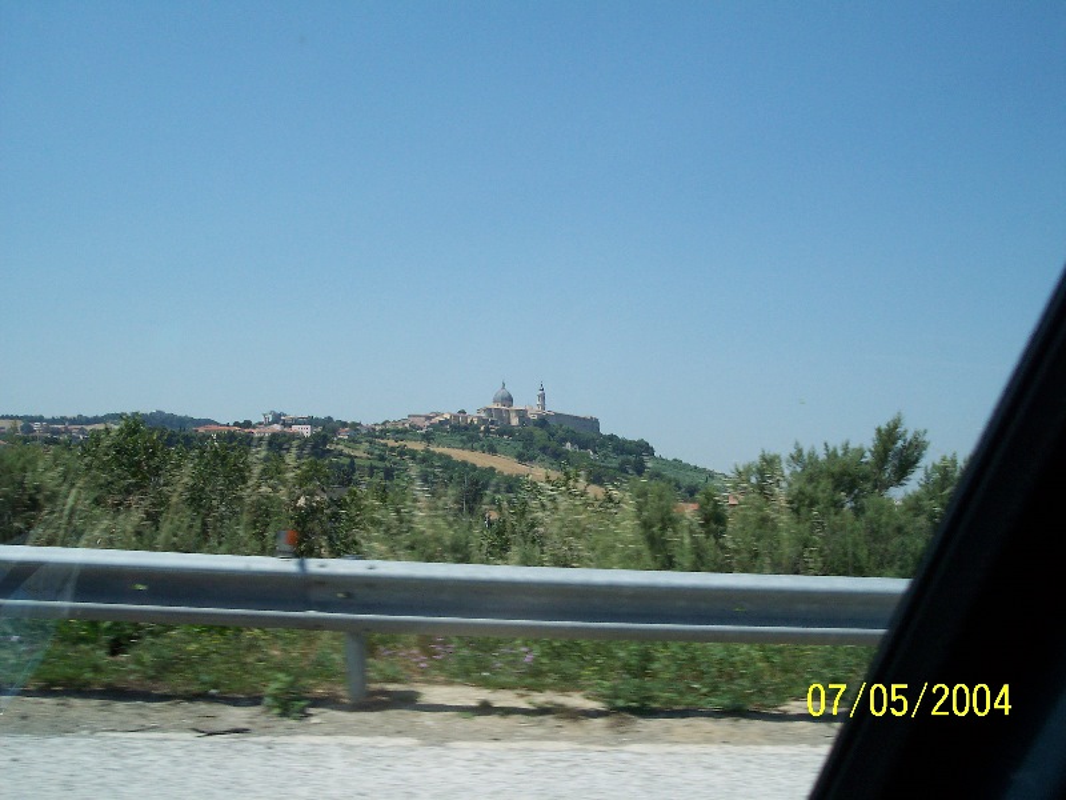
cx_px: 533
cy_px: 400
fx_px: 1170
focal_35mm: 38
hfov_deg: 49.0
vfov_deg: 37.7
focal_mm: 8
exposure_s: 1/700
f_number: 4.8
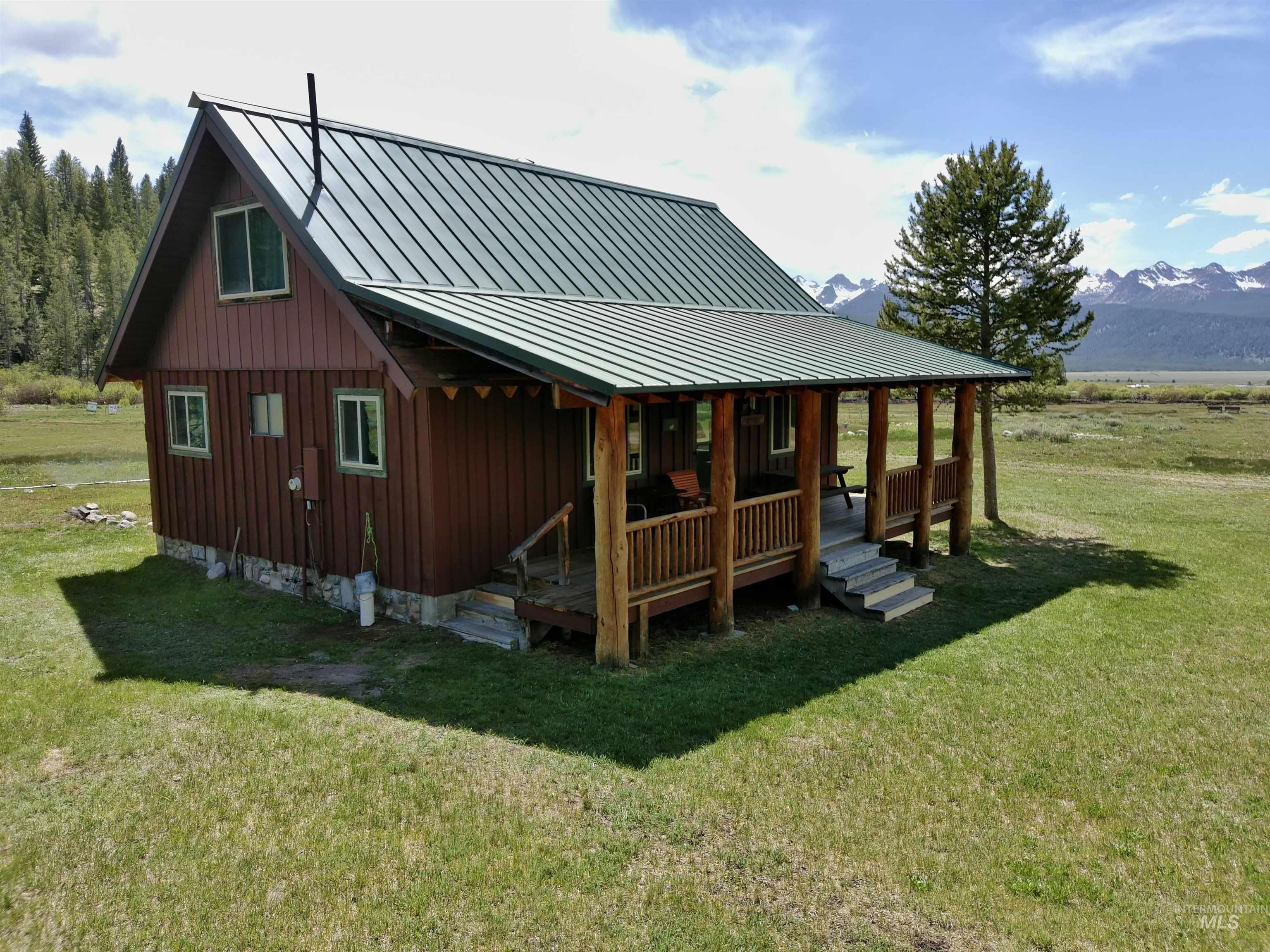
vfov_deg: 53.1
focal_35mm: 26
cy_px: 476
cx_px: 635
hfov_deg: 67.3
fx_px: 954
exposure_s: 1/1000
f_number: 1.8
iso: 100
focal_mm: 4.74
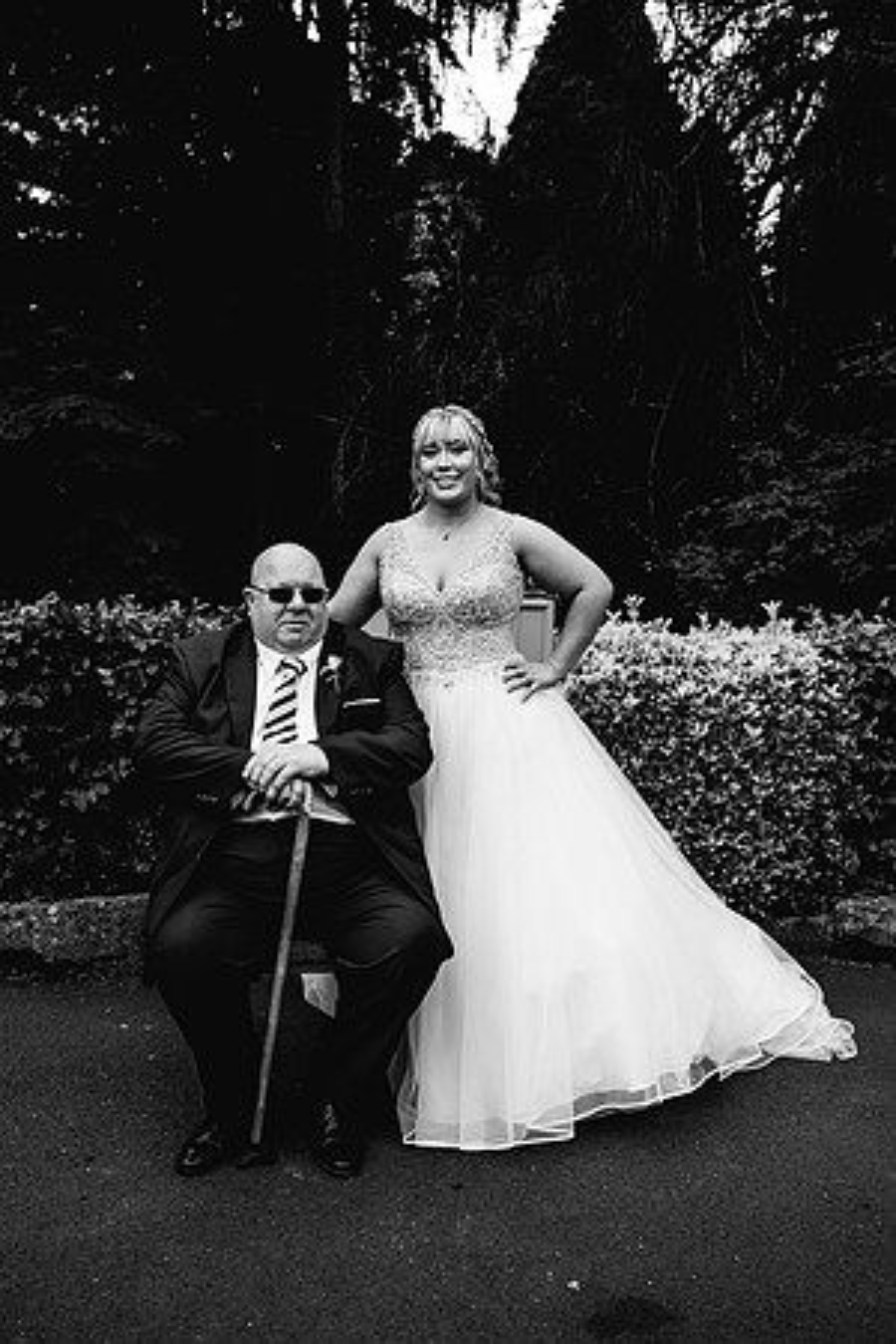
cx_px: 448
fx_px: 1307
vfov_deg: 54.4
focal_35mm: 35
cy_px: 672
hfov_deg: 37.9
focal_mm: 35
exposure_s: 1/500
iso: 125
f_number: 4
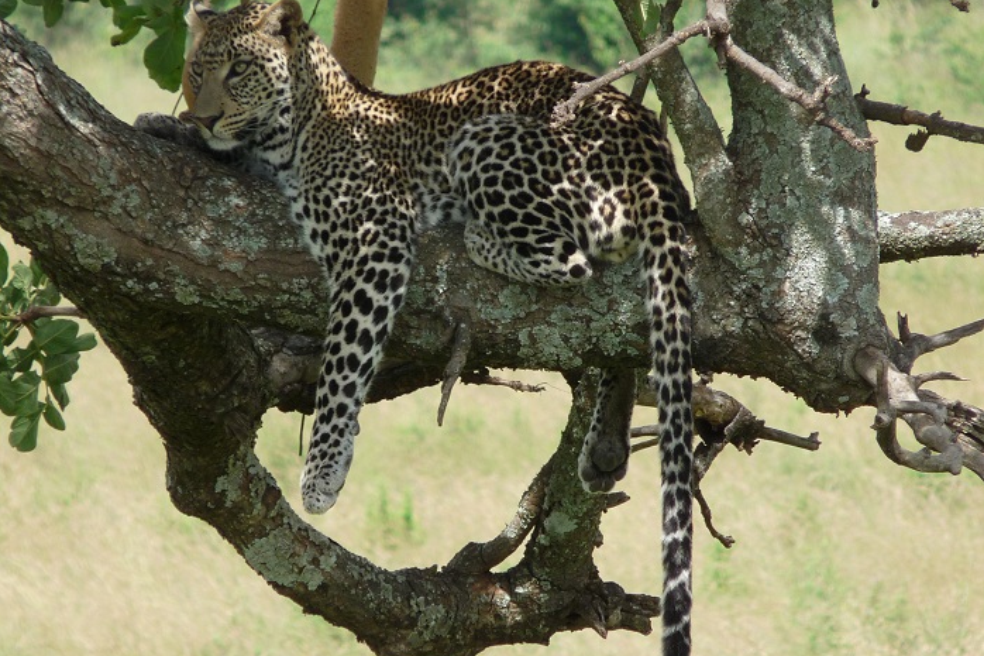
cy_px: 382
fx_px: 18472
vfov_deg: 2.0
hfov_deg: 3.1
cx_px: 492
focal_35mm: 676
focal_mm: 86.4
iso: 100
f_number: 5
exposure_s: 1/250
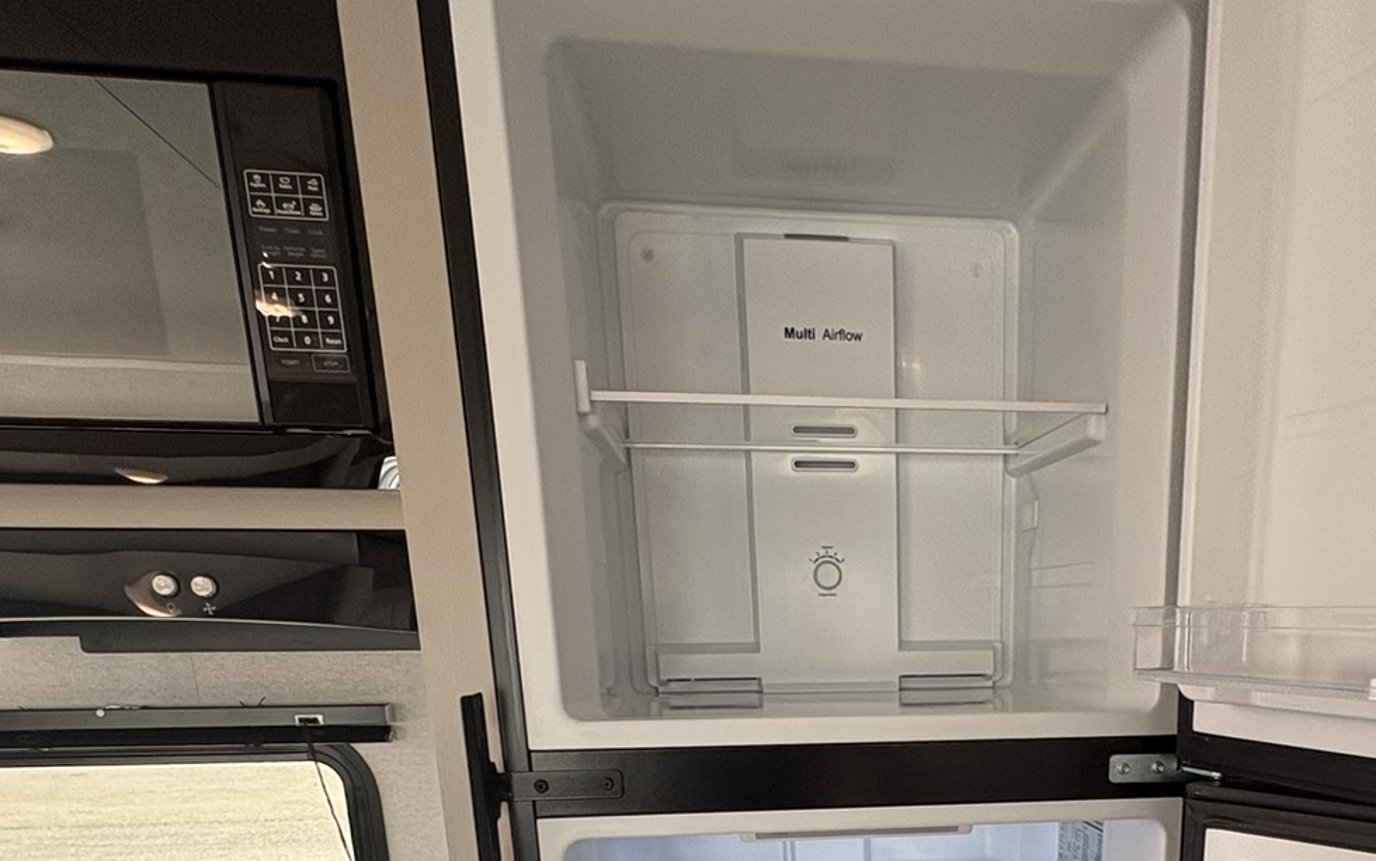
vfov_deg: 34.8
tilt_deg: -14.5
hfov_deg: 59.6
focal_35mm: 31
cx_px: 935
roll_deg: -1.6
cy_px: 954
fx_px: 1163
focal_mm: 2.22
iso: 100
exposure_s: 1/99
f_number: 2.2
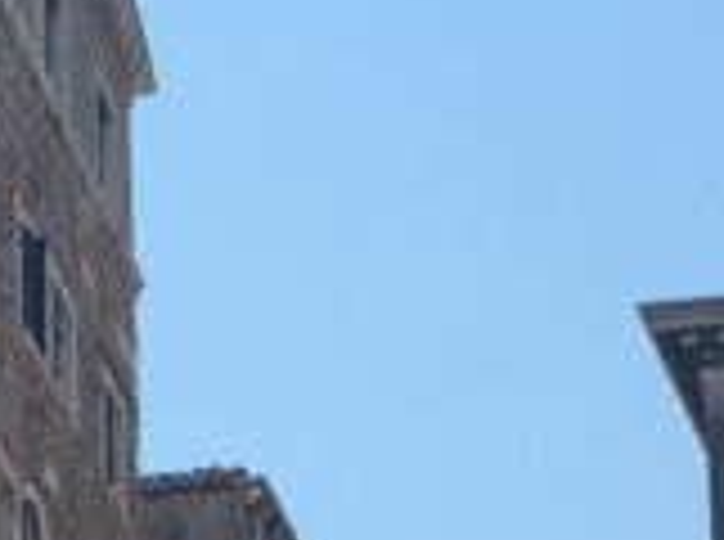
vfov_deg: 7.7
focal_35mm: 185
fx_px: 3861
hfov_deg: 10.7
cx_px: 405
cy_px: 972
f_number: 2.2
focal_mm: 4.15
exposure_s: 1/2198
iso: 32
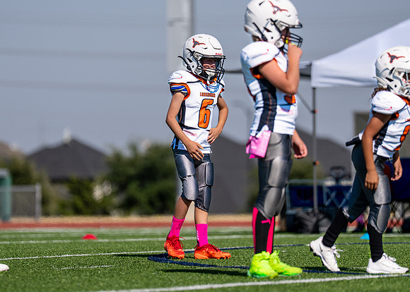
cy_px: 124
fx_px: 3878
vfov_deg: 4.3
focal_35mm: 333
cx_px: 188
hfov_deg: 6.1
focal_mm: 200
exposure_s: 1/3200
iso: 100
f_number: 2.8
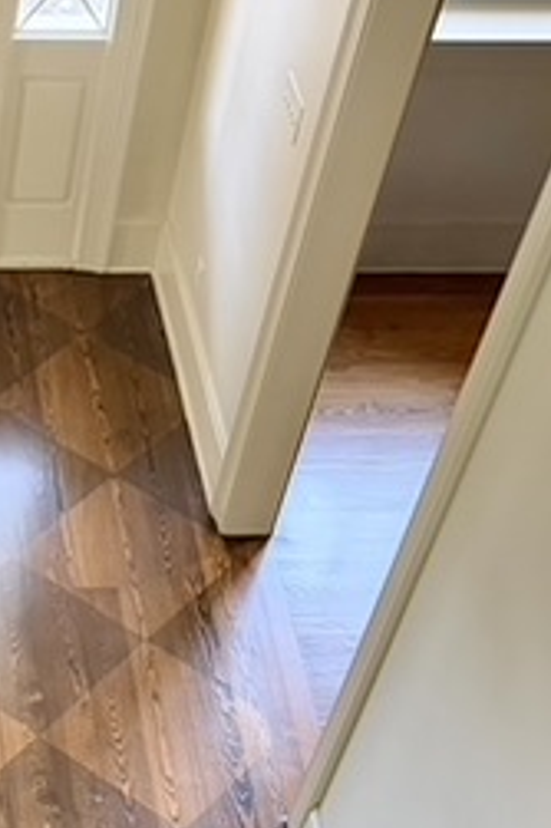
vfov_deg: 18.2
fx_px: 2345
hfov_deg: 13.0
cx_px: -135
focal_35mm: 102
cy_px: 1171
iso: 800
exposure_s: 1/42
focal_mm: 6.76
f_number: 1.78
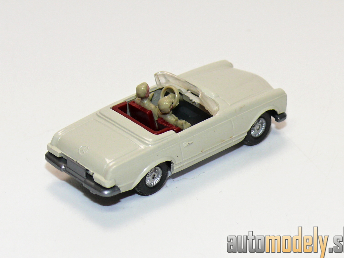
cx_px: 175
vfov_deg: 9.8
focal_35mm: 151
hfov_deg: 13.1
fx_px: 1500
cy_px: 125
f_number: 4
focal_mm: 16.9
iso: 100
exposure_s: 1/30
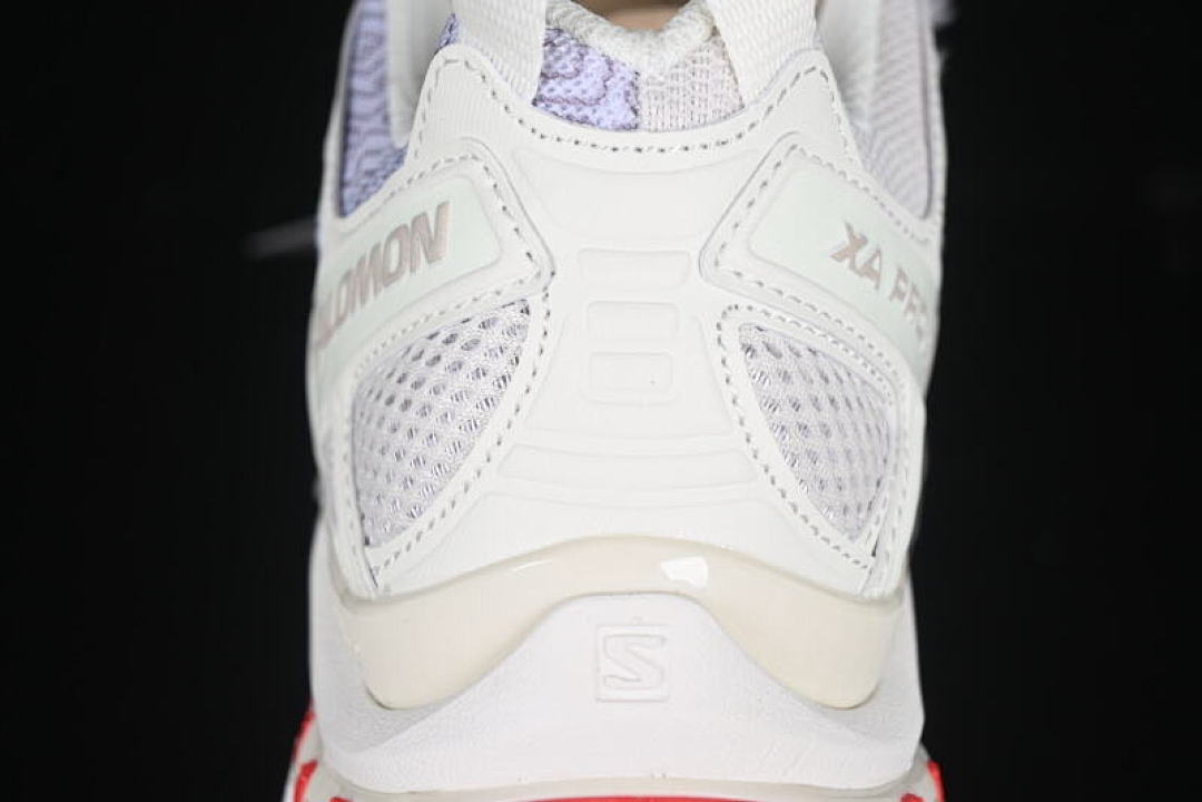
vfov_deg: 18.2
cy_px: 401
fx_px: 2504
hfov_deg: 27.0
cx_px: 601
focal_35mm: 75
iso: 160
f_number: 7.1
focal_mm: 50
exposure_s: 1/80
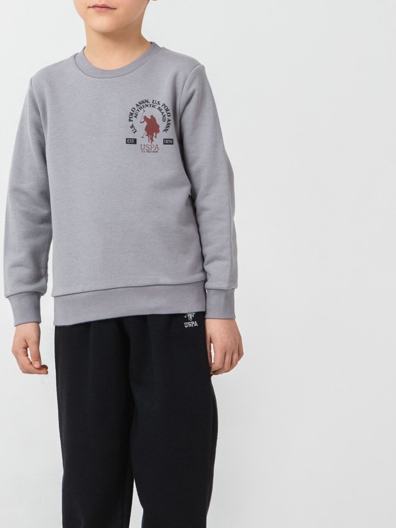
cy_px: 257
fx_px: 3478
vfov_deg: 8.7
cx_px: 127
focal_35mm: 228
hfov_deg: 6.5
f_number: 7.1
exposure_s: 1/160
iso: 160
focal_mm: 84
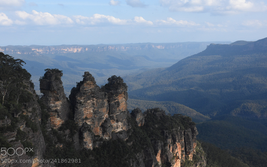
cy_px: 82
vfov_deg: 25.3
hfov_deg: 39.6
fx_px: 371
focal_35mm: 51
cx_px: 129
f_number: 11
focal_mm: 32
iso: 1250
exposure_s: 1/1250
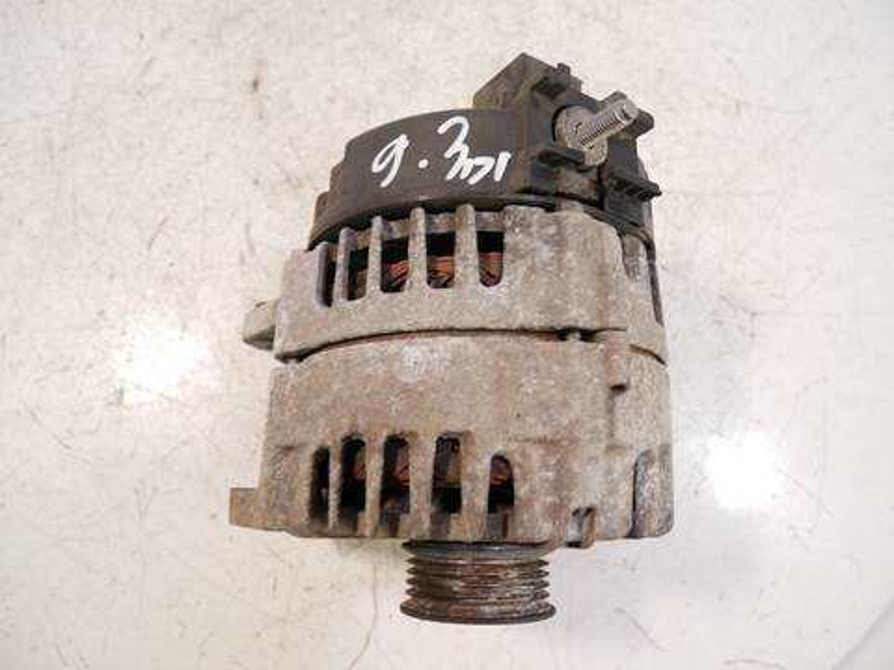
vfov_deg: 56.8
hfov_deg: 71.6
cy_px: 335
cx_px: 447
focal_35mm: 24
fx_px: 620
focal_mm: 12
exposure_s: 1/60
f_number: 3.5
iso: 800
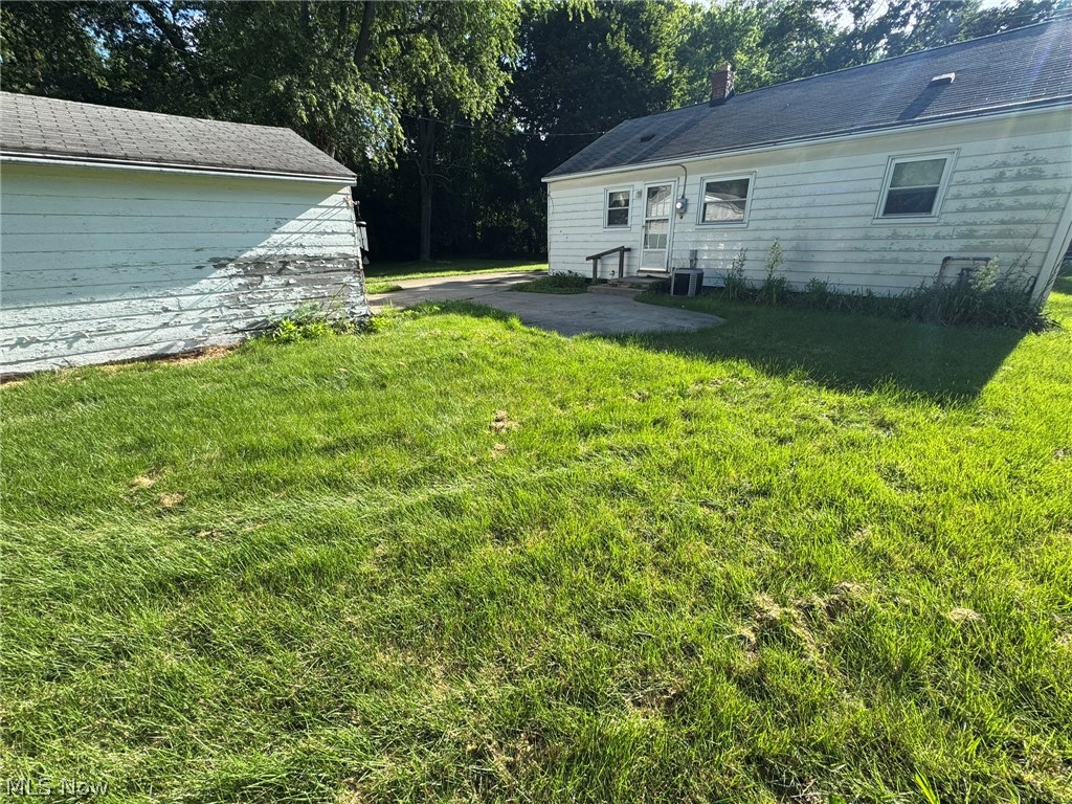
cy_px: 402
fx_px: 434
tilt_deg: -21.2
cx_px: 536
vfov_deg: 85.7
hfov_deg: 102.1
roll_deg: +0.6
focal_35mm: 14
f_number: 2.2
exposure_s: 1/681
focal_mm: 2.22
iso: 40
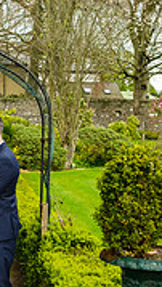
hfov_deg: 13.6
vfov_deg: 24.4
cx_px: -29
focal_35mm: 87
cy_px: 180
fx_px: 663
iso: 200
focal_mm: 16
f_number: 3.6
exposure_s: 1/200
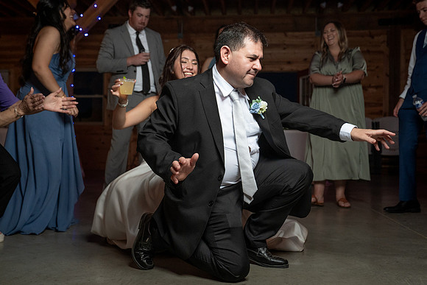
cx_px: 195
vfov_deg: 29.8
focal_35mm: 45
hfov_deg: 43.5
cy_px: 139
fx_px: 535
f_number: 4
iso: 2000
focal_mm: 40
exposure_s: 1/200
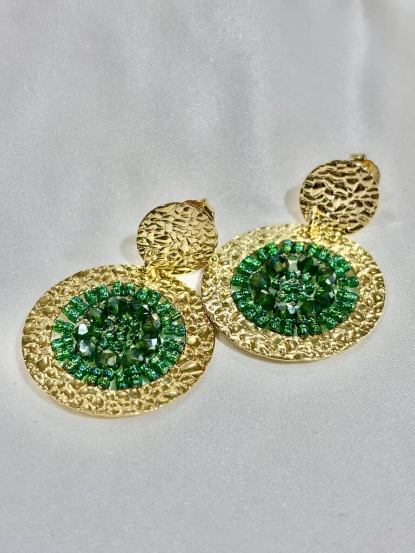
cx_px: 208
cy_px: 276
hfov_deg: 28.0
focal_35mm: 52
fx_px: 831
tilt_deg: -35.2
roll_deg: +3.9
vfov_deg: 36.8
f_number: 1.6
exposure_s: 1/190
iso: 32
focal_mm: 5.96
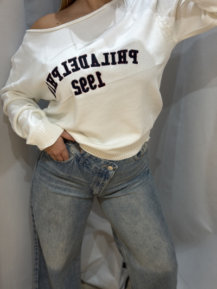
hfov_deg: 30.3
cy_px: 144
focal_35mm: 48
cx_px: 108
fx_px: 401
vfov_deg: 39.6
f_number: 1.78
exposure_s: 1/100
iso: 100
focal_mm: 6.76
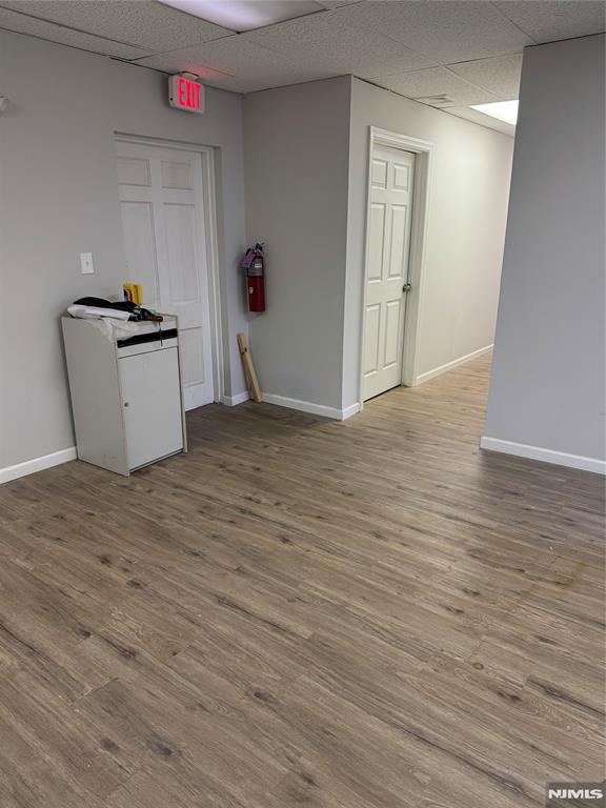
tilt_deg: -17.5
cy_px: 404
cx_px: 303
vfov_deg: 71.6
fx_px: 560
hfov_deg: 56.8
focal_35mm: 24
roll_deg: +0.0
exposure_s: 1/60
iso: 250
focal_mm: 6.76
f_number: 1.78
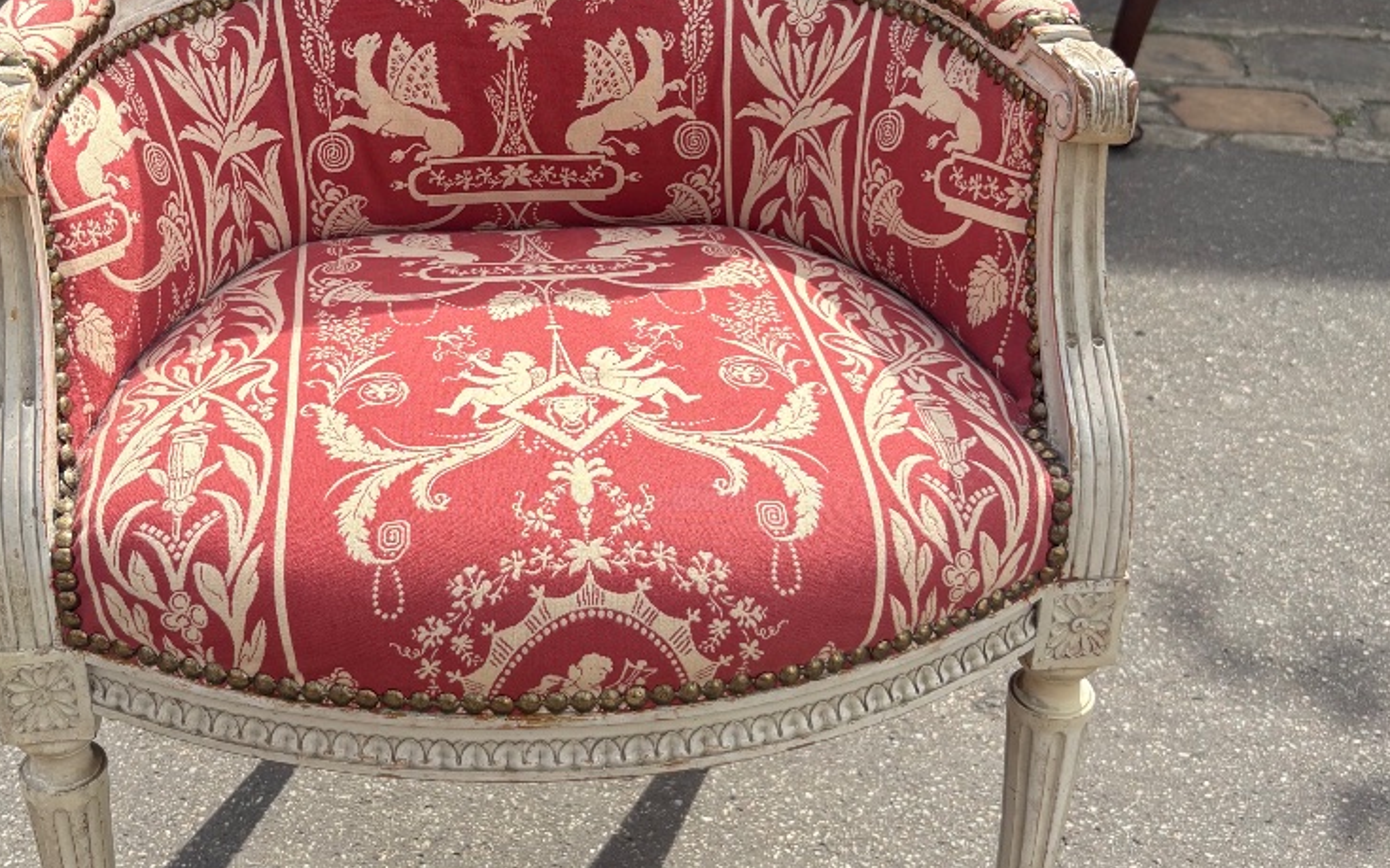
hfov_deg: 44.1
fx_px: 1704
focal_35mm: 45
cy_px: 321
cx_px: 558
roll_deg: -1.2
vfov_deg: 28.5
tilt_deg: -22.5
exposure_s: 1/1848
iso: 50
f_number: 1.6
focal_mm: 5.96
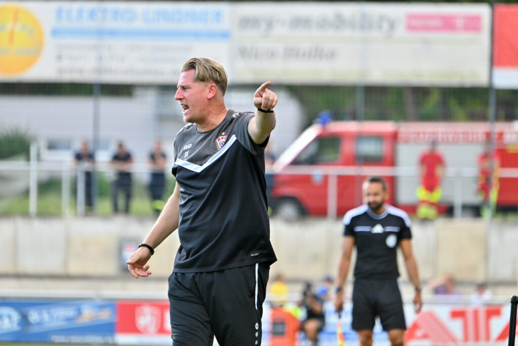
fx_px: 4893
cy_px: 173
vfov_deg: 4.0
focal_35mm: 340
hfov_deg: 6.1
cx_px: 259
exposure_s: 1/2000
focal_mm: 340
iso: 2000
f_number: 5.6
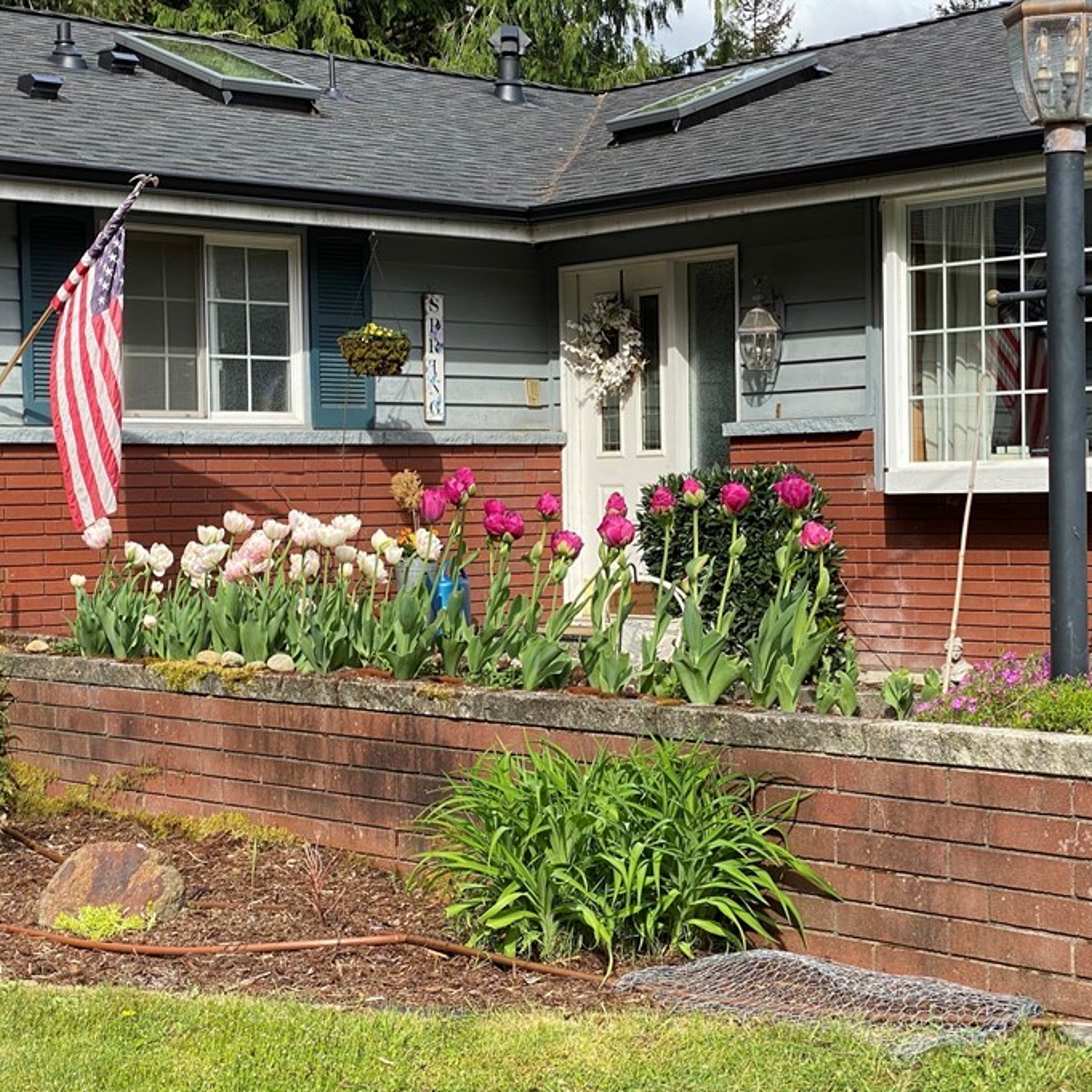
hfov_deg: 24.9
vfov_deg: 25.0
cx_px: 693
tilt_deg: -2.0
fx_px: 2463
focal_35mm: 69
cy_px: 576
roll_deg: +0.6
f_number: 2
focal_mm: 6
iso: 20
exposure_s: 1/666
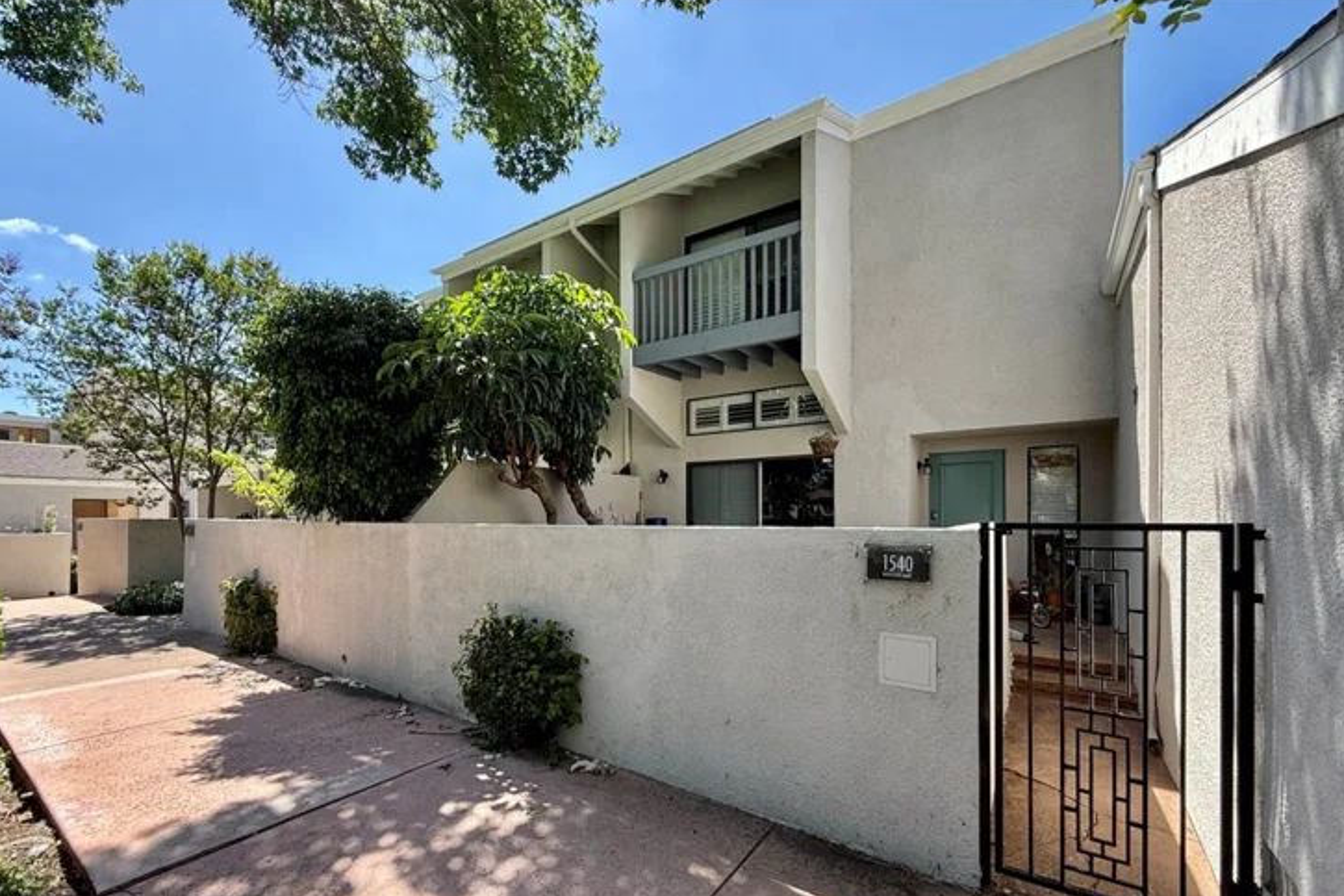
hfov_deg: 100.4
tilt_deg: +0.6
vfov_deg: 76.8
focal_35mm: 15
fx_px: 560
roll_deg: +0.6
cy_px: 514
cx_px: 659
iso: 50
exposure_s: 1/284
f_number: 2.2
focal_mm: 2.22
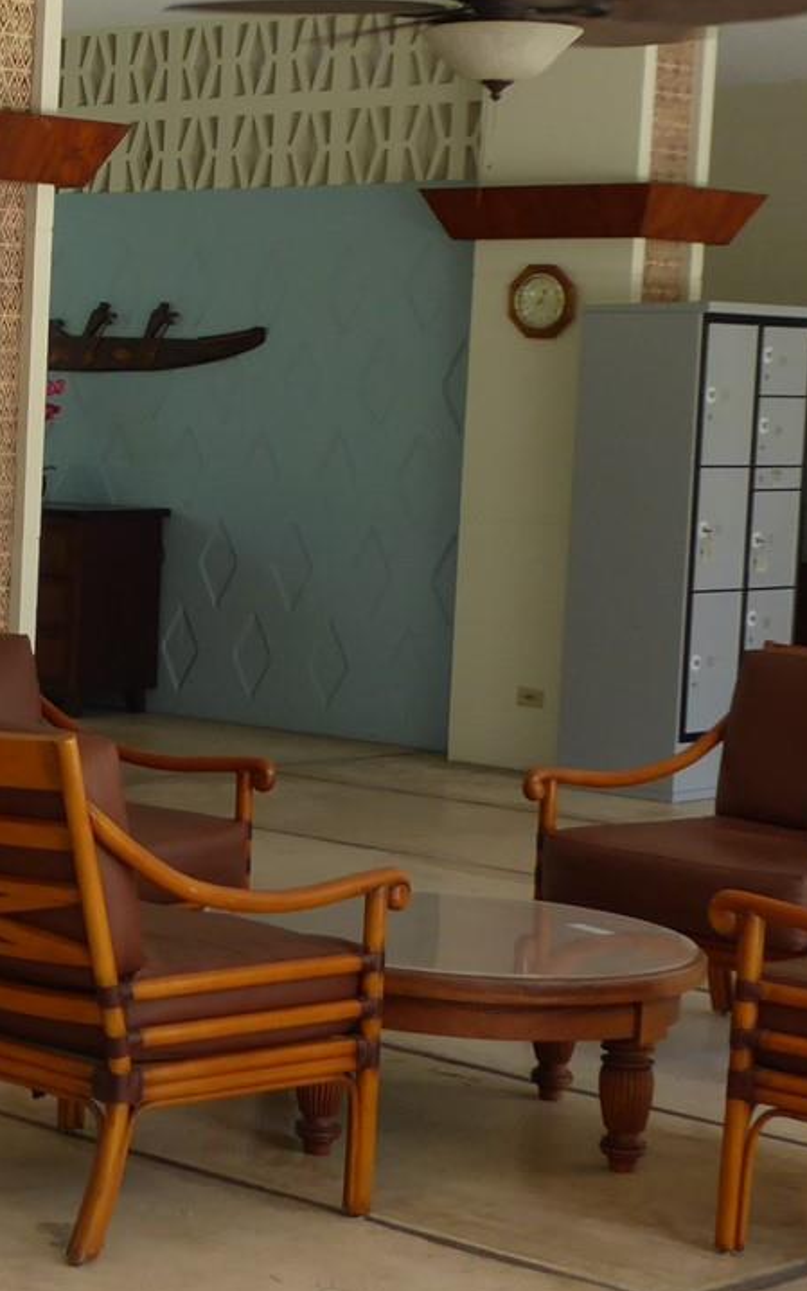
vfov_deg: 24.4
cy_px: 626
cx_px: -464
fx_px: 2990
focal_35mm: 85
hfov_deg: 14.2
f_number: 3.7
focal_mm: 6.3
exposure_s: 1/60
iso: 125
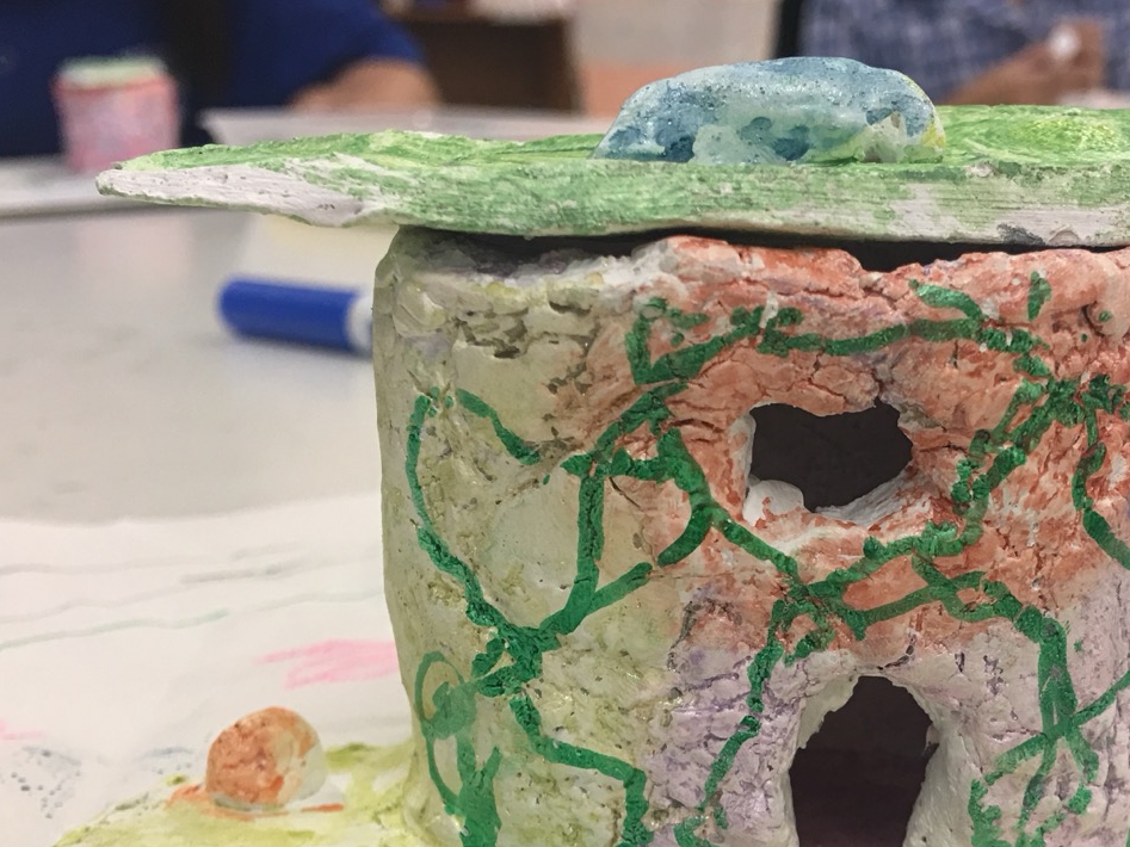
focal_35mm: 49
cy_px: 610
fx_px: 1599
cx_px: 780
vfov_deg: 29.3
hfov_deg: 38.3
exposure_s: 1/17
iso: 32
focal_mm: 4.15
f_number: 2.2
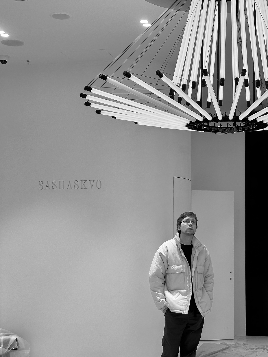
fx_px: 650
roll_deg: -0.4
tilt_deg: +0.8
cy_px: 214
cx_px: 158
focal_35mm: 63
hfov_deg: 23.3
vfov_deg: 30.6
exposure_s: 1/146
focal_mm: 6.86
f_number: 1.78
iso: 50
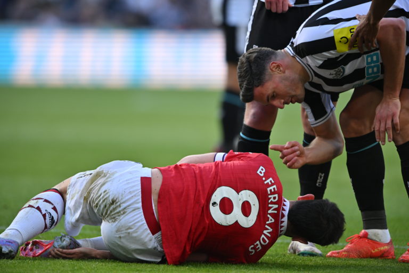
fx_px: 6362
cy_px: 136
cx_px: 204
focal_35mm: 560
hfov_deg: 3.7
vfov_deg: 2.5
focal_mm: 560
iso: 1000
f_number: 4
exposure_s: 1/1600
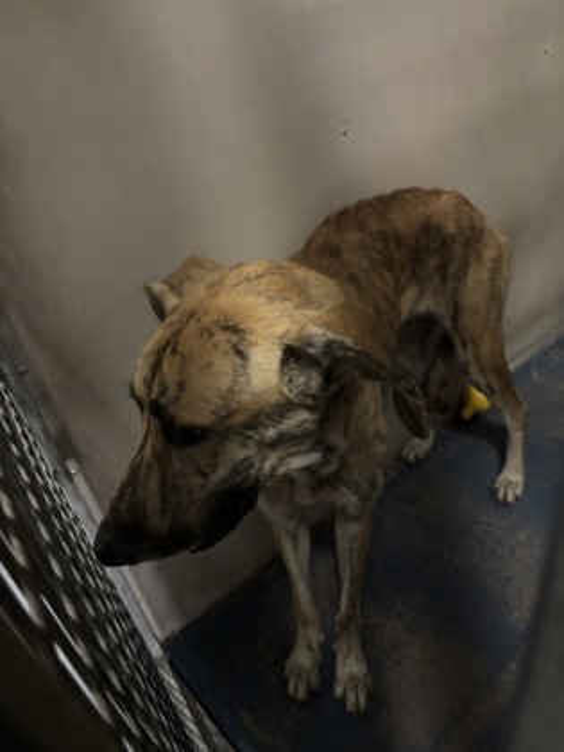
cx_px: 282
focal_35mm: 26
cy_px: 376
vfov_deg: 67.3
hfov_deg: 53.1
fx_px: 565
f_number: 1.6
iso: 1000
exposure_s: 1/30
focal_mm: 5.96
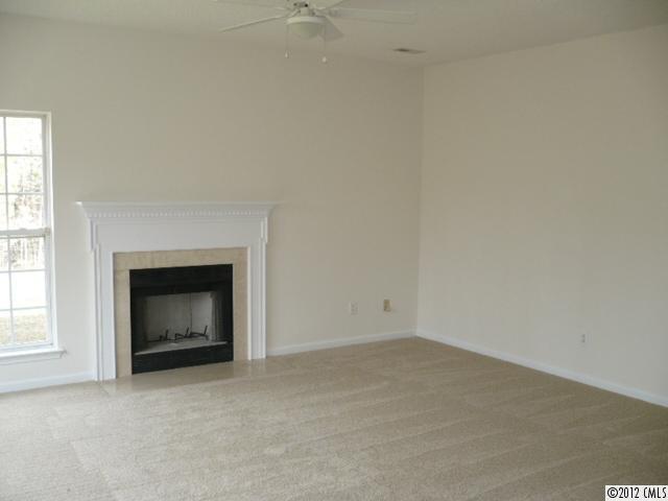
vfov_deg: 40.7
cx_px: 334
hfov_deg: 52.6
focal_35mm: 35
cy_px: 250
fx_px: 675
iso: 100
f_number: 2.8
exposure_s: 1/60
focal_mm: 5.8
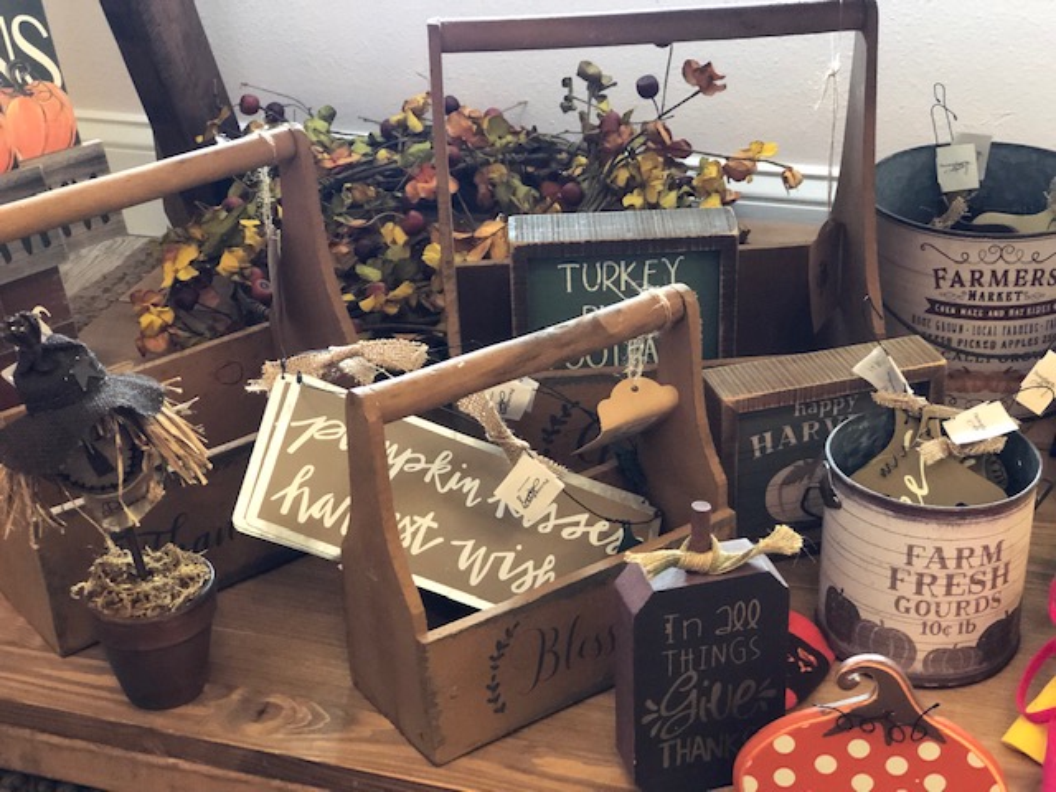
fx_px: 1739
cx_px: 528
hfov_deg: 33.8
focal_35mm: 57
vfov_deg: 25.7
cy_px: 396
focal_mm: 6.6
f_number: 2.8
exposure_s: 1/30
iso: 500
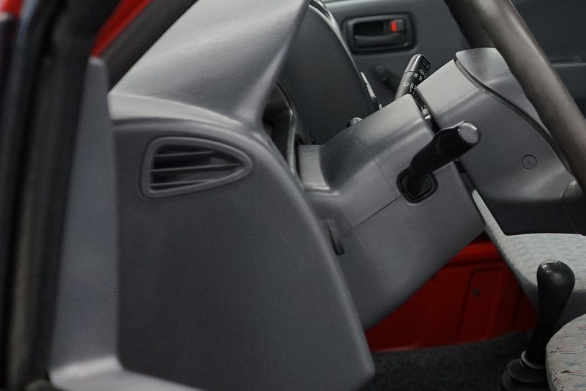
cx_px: 679
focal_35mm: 77
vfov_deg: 17.6
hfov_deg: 24.2
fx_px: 1253
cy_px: 96
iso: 1600
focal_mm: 28
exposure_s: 1/160
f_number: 4
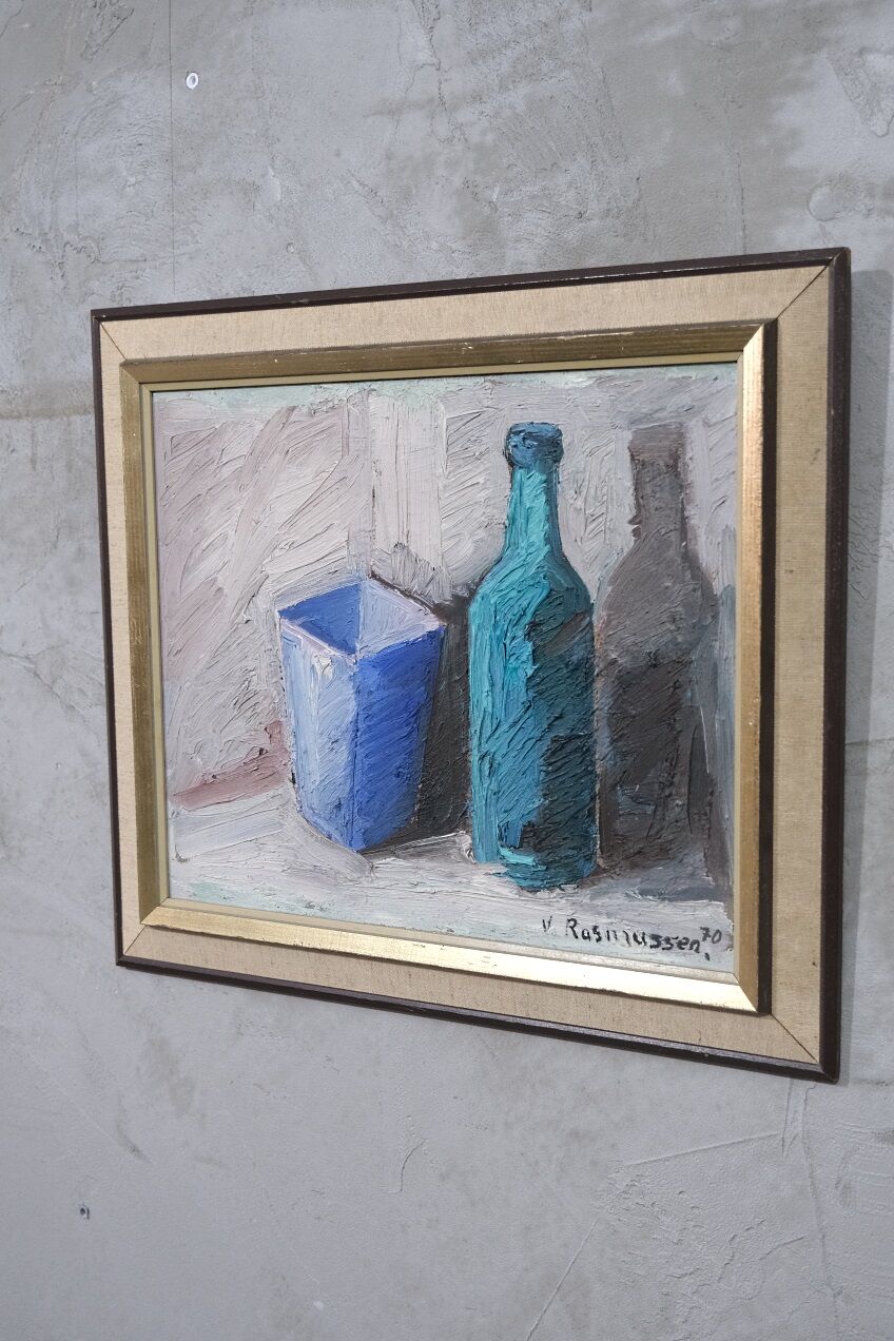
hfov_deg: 30.5
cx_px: 447
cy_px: 670
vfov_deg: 44.5
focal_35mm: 44
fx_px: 1639
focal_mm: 29.2
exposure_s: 1/42
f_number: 4
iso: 1600
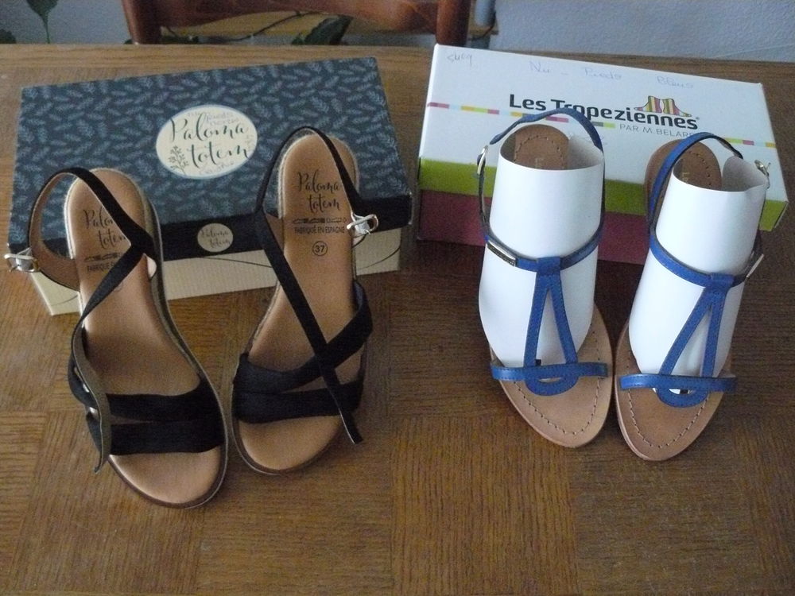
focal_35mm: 36
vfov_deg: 39.7
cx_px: 398
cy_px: 298
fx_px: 827
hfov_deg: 51.4
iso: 800
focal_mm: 6
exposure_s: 1/15
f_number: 2.8
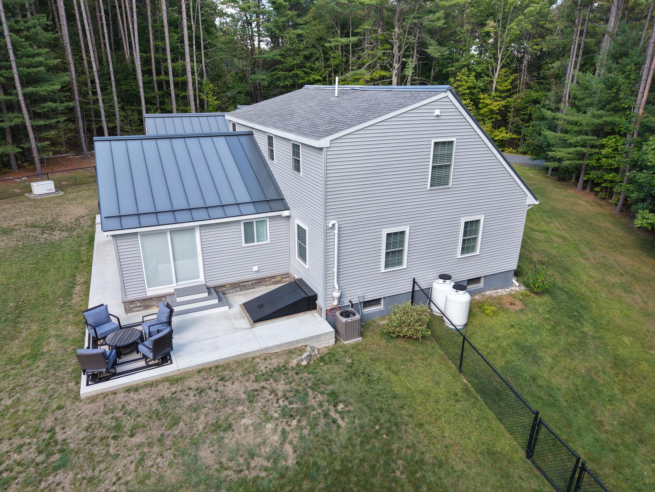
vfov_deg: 56.8
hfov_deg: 71.6
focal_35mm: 24
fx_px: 454
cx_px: 328
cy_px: 246
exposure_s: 1/350
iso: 100
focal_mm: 8.67
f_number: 1.8
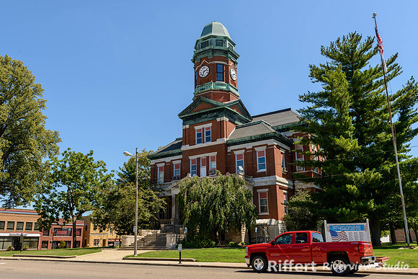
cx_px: 209
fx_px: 371
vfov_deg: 41.2
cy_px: 140
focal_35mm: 32
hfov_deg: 58.7
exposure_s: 1/200
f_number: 8
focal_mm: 31
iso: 100
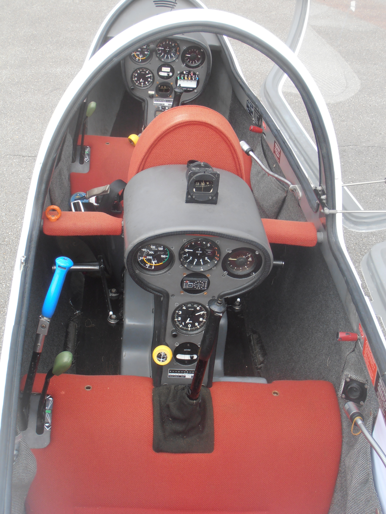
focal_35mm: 57
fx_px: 847
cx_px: 193
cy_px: 257
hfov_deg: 25.7
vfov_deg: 33.8
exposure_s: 1/160
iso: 80
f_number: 4.5
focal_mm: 10.04
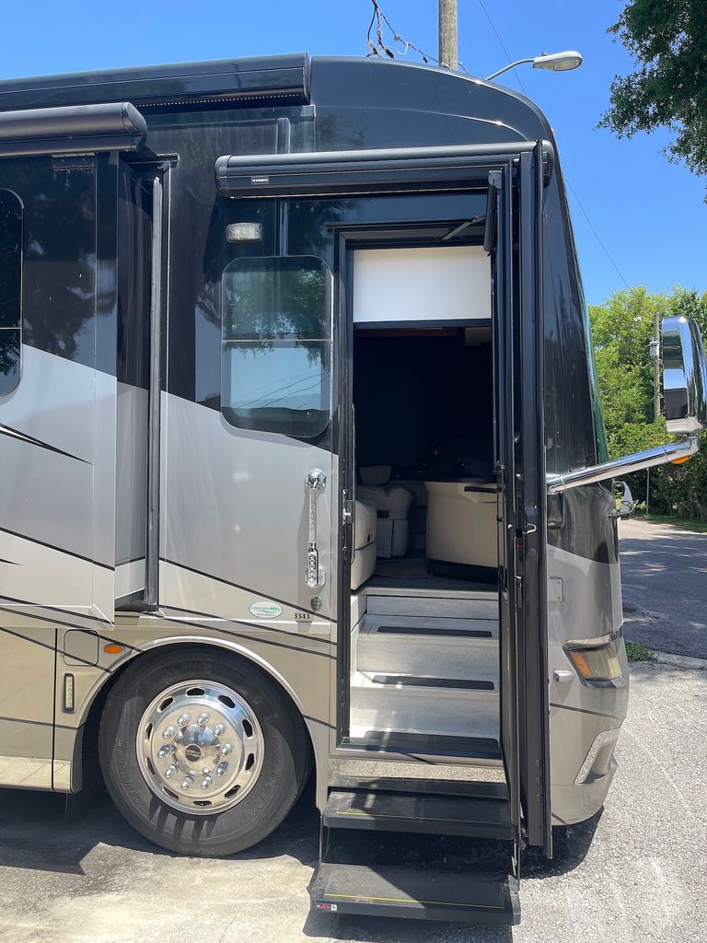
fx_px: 681
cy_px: 472
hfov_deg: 54.9
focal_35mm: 25
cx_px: 354
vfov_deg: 69.4
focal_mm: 5.1
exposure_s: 1/1152
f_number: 1.6
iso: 32
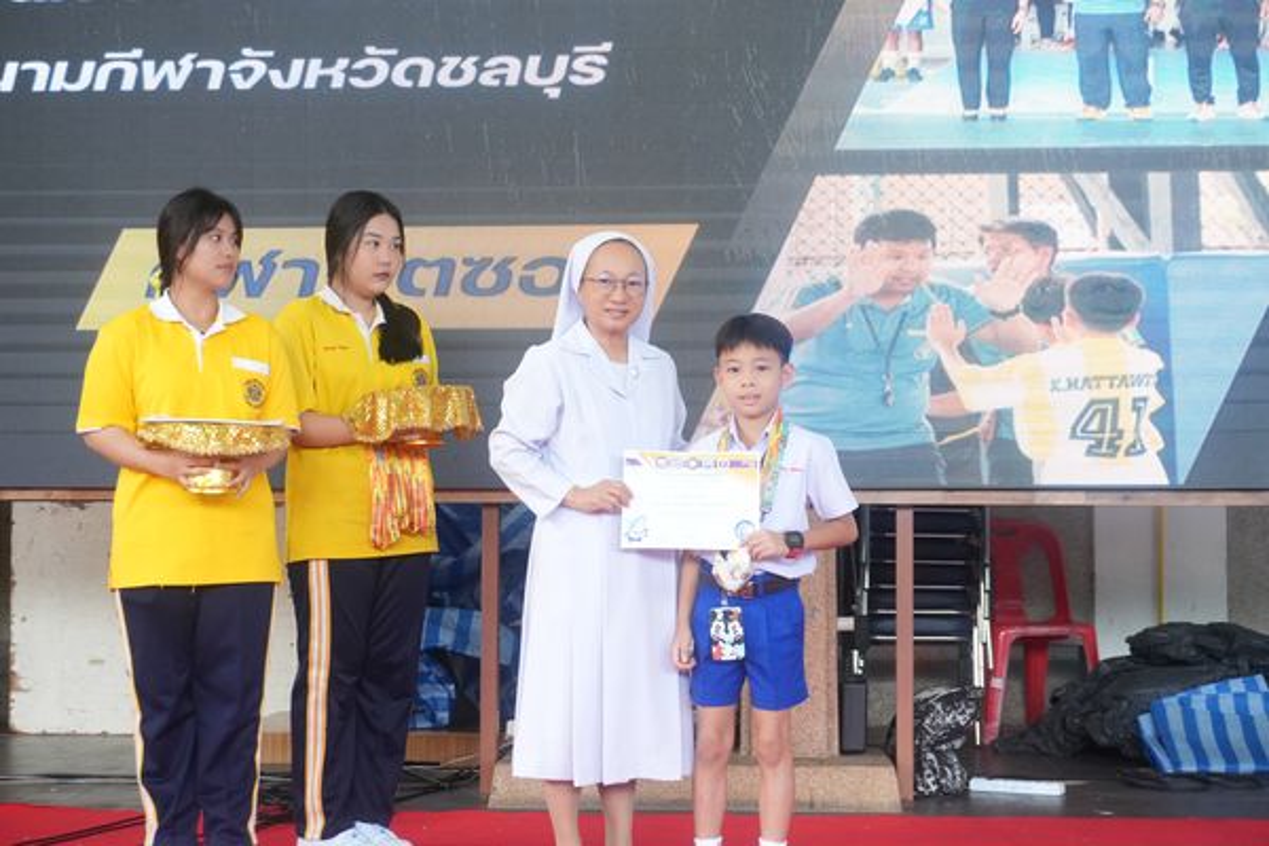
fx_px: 2115
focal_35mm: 60
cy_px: 423
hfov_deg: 33.4
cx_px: 634
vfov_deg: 22.6
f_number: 5.6
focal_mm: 40
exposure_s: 1/100
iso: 1600
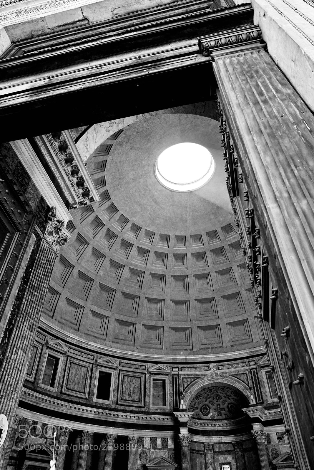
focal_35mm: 25
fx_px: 327
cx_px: 157
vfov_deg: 71.5
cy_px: 235
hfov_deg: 51.3
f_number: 3.5
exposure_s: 1/160
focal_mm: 25
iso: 1600
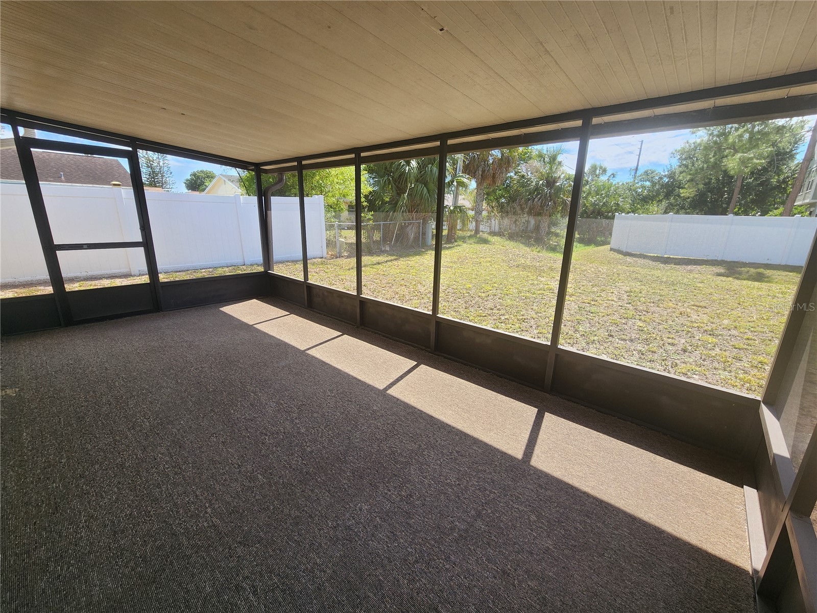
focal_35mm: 13
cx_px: 408
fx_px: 307
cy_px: 306
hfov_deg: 106.2
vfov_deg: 89.9
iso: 50
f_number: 2.2
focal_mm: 2.2
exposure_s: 1/326
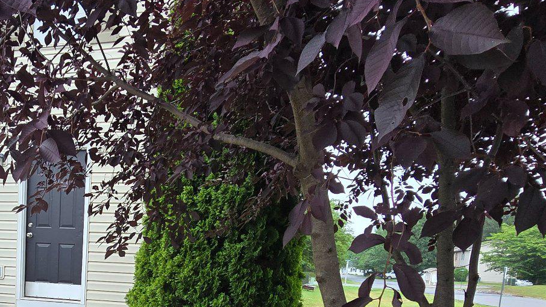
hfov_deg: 56.9
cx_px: 115
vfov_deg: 33.1
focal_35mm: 32
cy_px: 319
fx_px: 463
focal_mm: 2.2
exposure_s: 1/428
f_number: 2.2
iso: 50
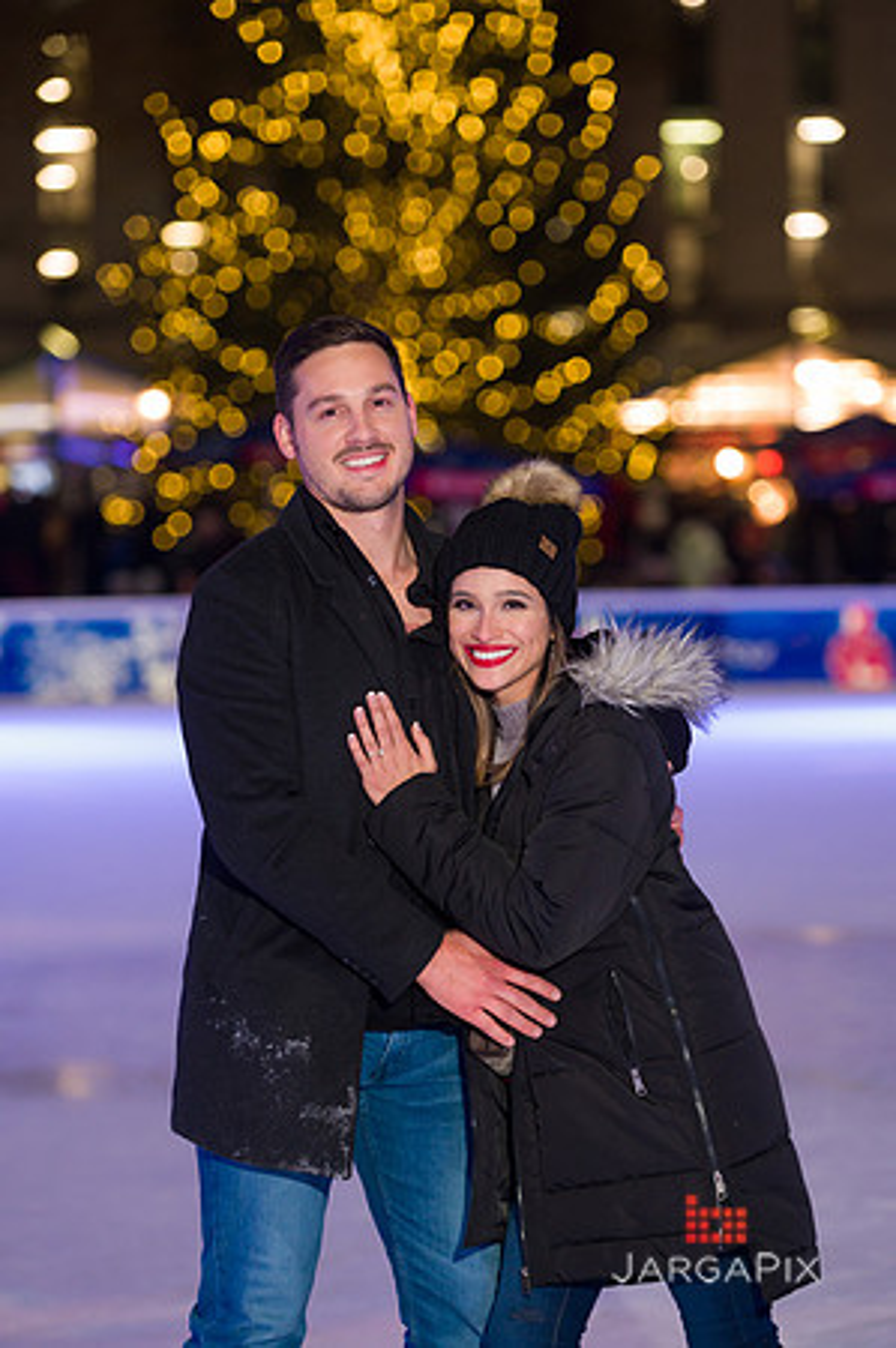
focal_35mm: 120
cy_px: 674
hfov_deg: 11.4
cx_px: 448
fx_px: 4490
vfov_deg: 17.1
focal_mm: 120
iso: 2000
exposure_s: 1/200
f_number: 3.2
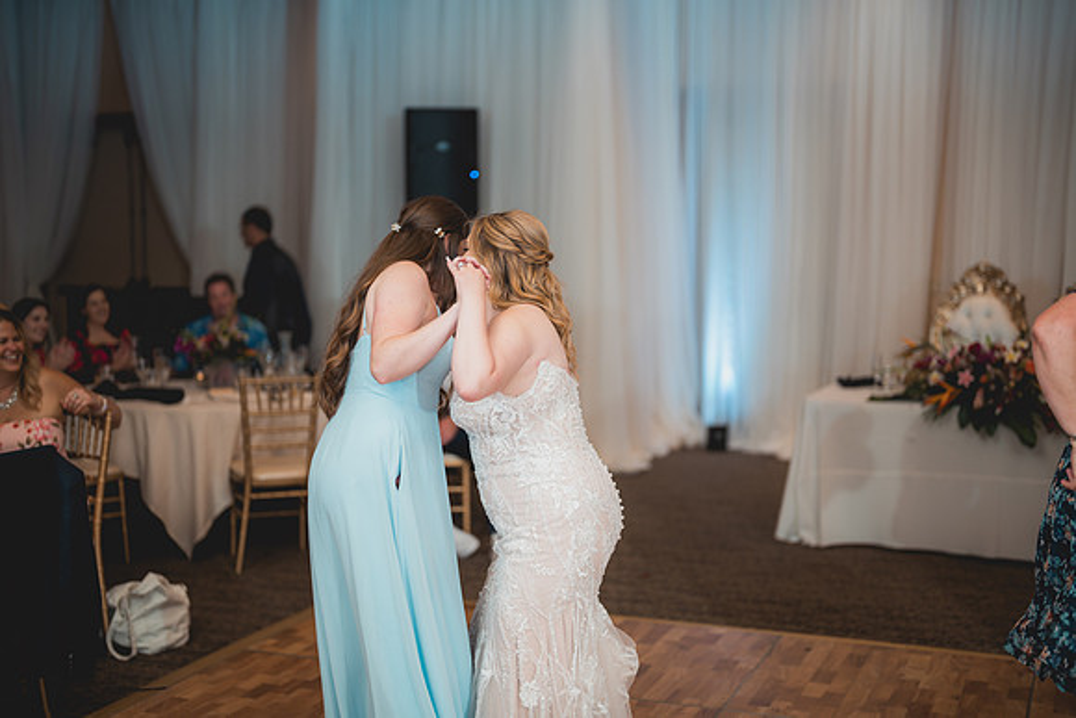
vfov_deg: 27.0
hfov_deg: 39.6
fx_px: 1495
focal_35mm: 50
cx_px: 538
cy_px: 359
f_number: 1.2
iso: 80
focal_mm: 50
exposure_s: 1/250
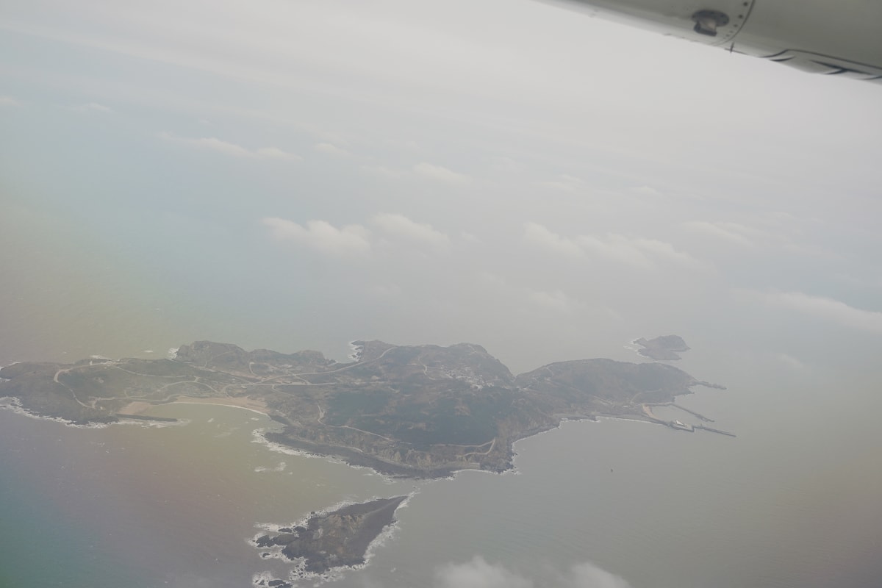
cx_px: 441
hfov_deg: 53.1
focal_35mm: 36
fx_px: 882
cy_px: 294
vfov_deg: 36.9
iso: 320
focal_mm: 36
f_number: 4
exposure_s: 1/160
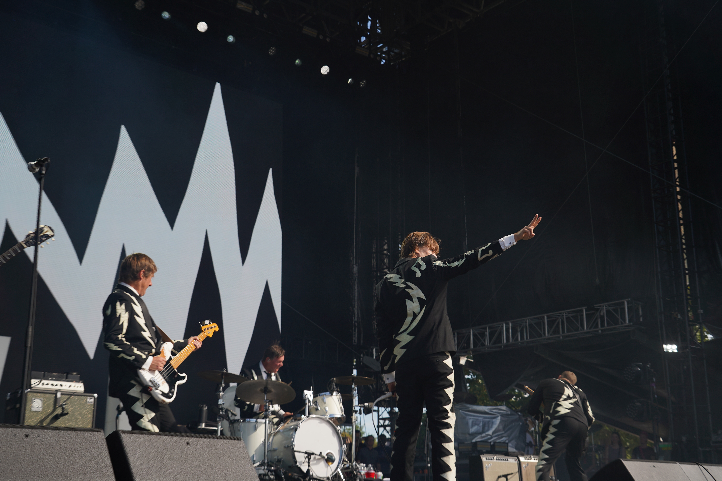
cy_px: 240
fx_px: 943
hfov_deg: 41.9
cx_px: 361
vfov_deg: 28.6
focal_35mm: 47
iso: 100
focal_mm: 47
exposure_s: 1/320
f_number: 6.3
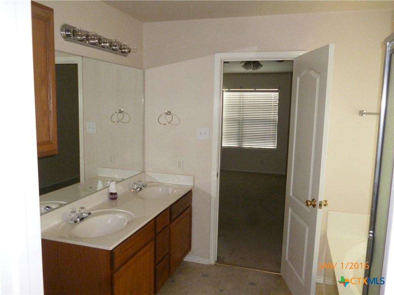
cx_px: 197
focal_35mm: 28
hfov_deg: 63.4
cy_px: 148
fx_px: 319
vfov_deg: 49.7
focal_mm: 5
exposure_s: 1/60
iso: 500
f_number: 3.1
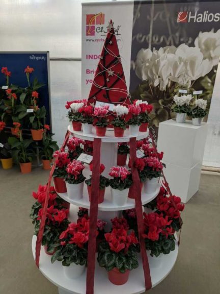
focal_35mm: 26
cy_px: 147
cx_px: 110
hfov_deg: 53.1
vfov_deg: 67.3
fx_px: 220
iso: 50
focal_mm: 4.67
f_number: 2
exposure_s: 1/294
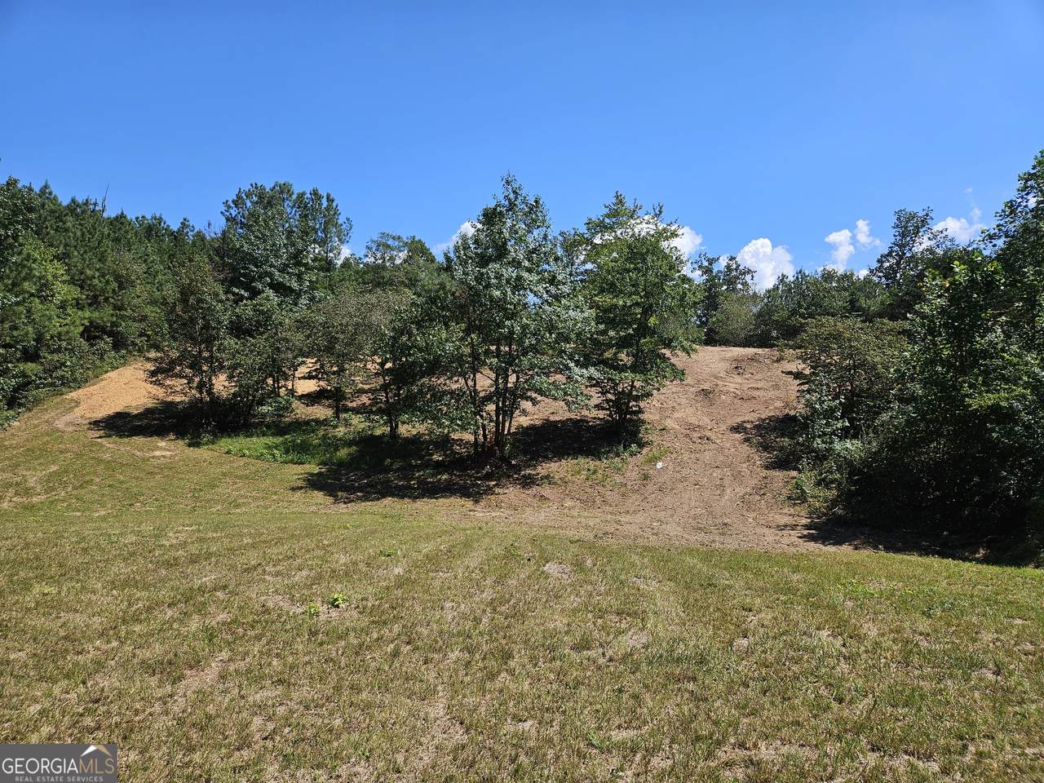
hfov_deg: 73.9
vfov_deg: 58.9
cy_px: 392
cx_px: 522
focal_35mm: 23
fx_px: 694
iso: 25
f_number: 1.8
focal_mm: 5.4
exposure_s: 1/1559
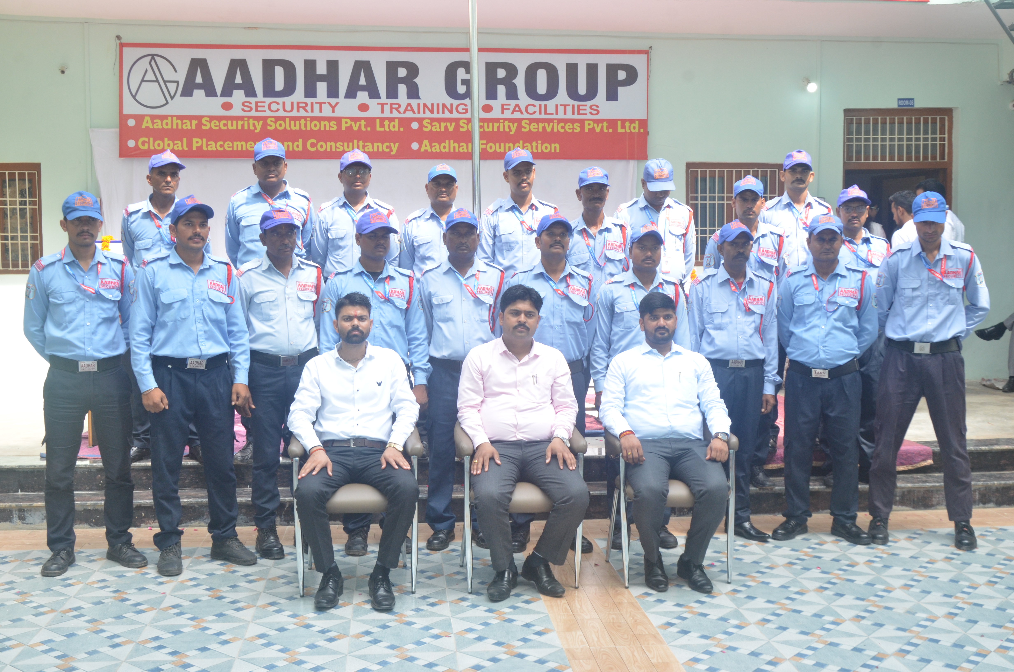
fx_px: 1096
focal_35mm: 39
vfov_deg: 34.1
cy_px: 336
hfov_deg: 49.6
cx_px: 507
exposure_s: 1/125
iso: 640
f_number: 8
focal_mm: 26
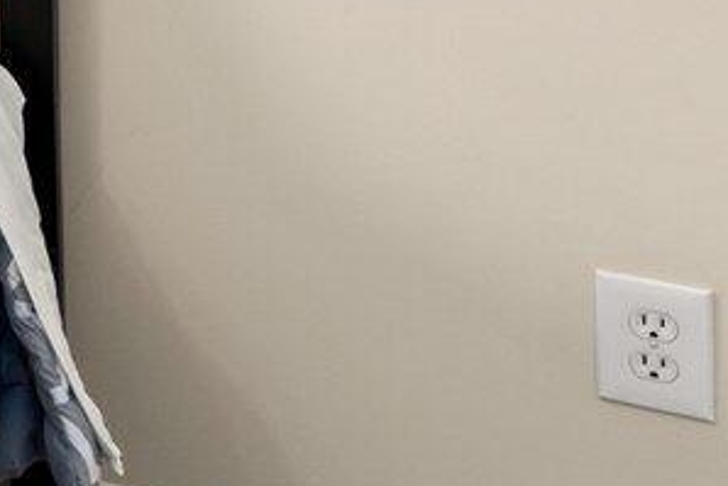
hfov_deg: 10.8
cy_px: -394
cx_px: -1571
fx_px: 2084
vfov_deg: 12.2
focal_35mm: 103
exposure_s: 1/6
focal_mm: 15
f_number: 9
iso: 500
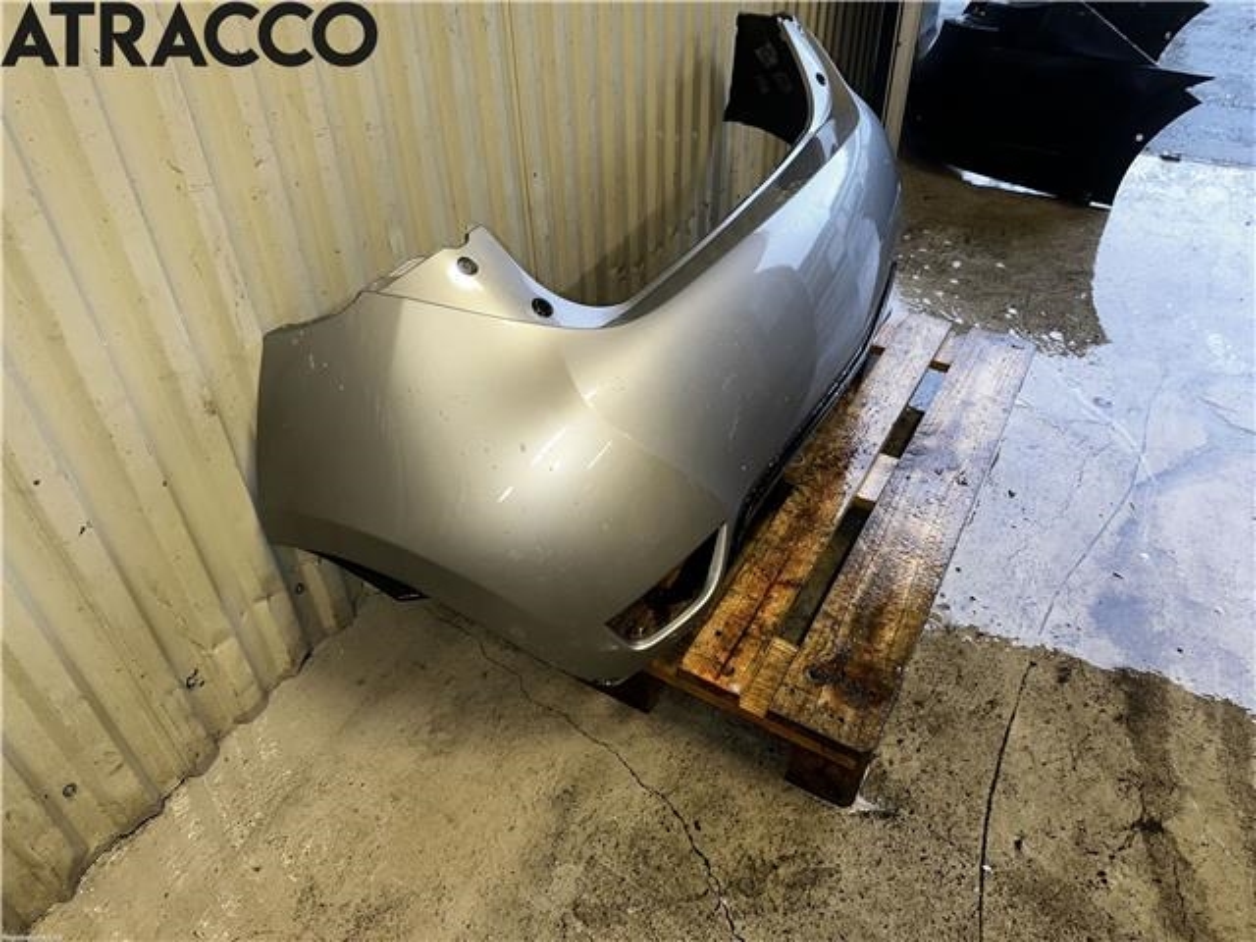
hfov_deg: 71.6
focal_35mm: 24
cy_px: 471
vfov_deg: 56.8
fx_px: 871
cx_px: 628
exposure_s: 1/30
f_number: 1.78
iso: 50
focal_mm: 6.86
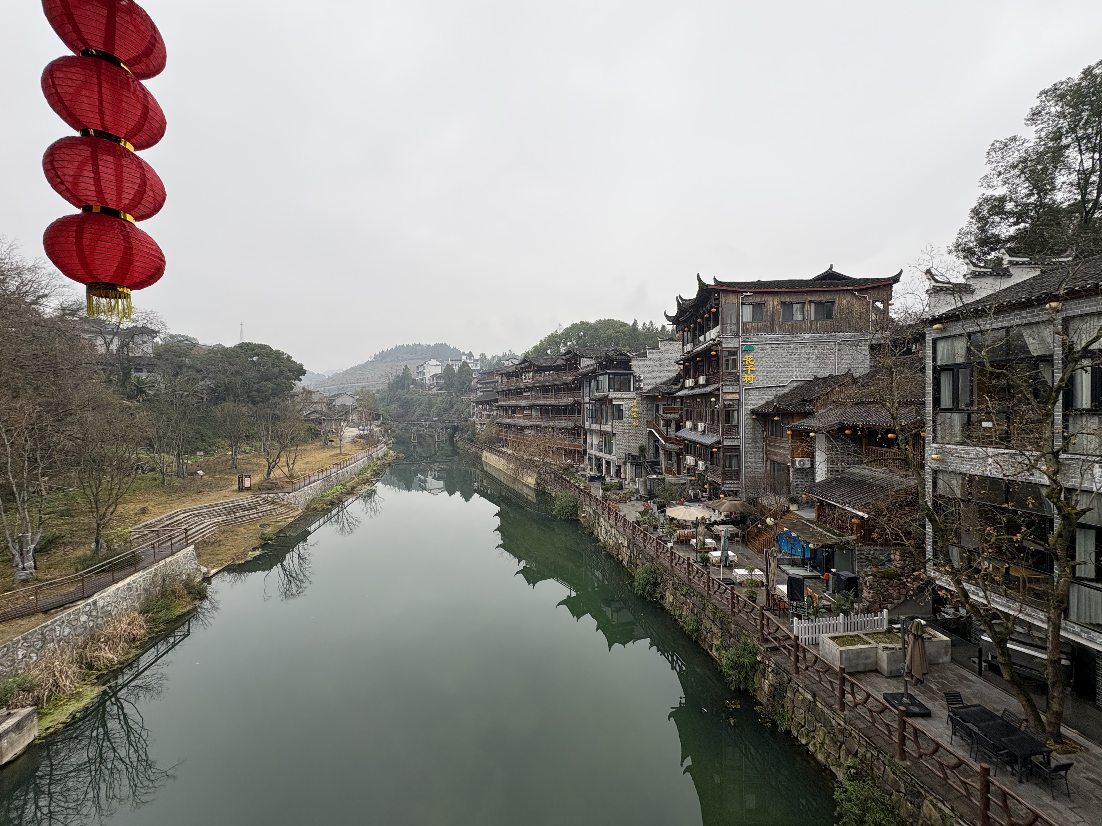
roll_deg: +1.0
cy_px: 413
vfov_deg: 85.7
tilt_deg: -0.1
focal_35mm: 14
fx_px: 446
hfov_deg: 102.1
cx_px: 551
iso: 40
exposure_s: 1/328
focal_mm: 2.22
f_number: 2.2
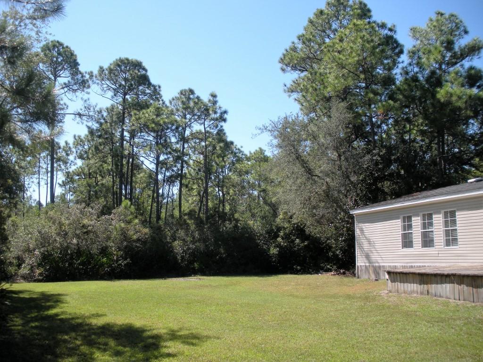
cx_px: 242
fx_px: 502
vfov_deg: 39.7
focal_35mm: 36
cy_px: 181
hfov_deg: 51.4
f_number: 3.5
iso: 64
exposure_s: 1/404
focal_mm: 6.3
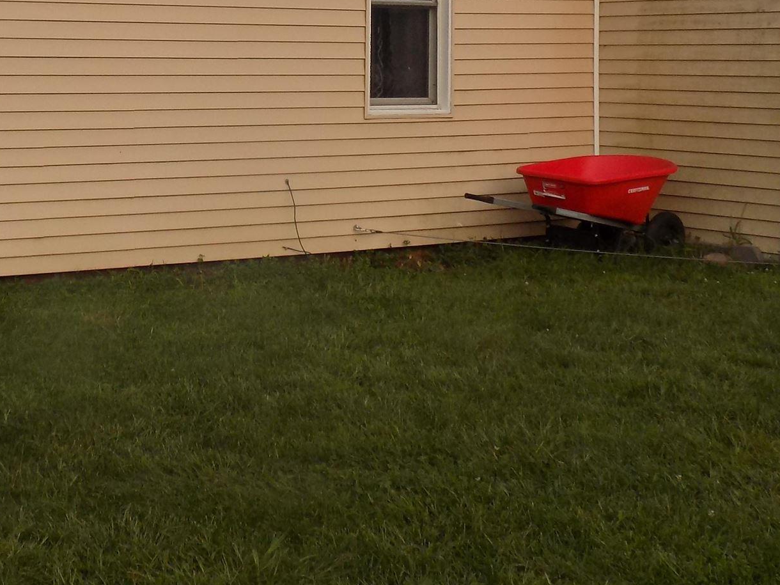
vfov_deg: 21.3
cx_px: 135
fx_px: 1532
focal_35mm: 68
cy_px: 95
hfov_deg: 27.9
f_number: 3.2
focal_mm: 4.8
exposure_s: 1/100
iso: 80
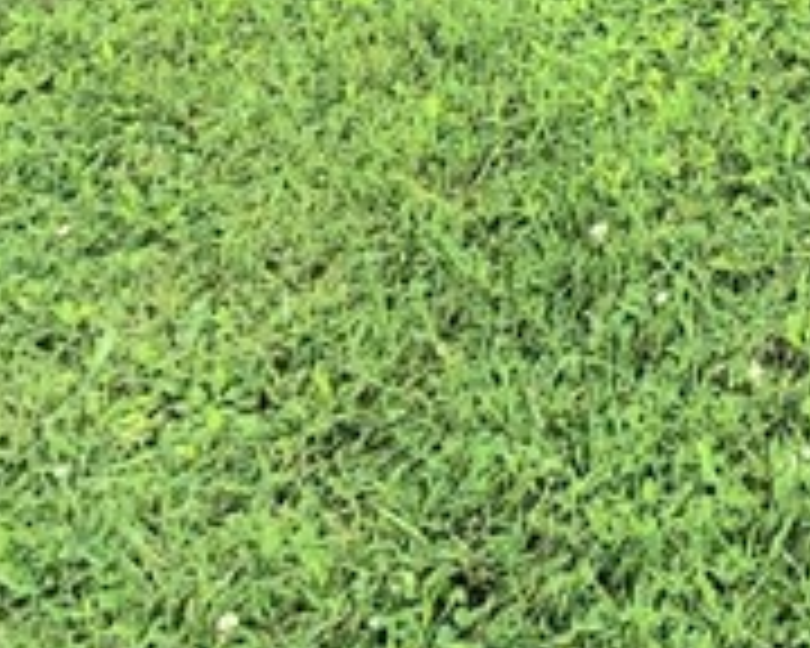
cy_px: -842
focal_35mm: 72
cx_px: 1494
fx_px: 1726
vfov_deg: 14.8
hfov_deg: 19.3
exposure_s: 1/2500
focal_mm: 2.2
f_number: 2.2
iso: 64
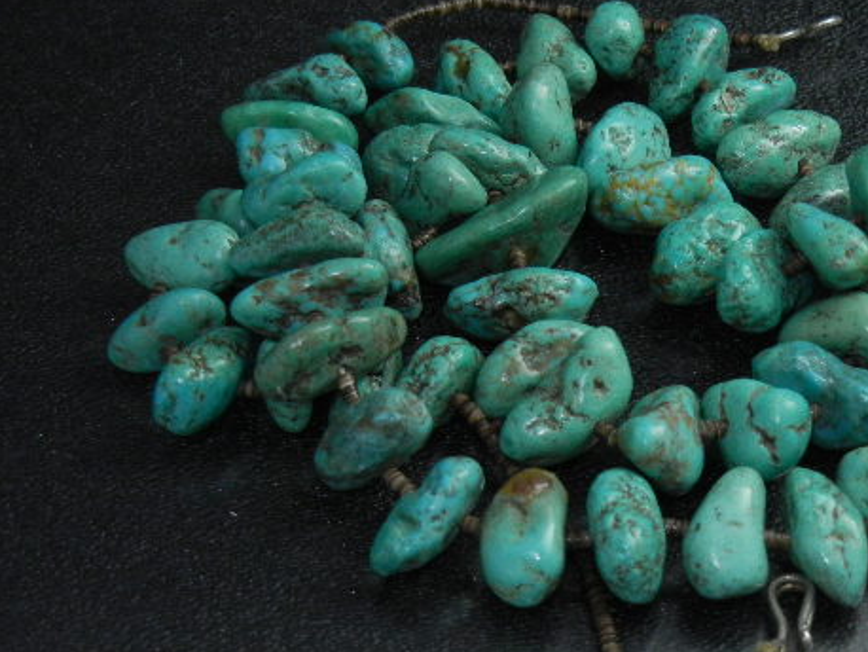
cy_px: 356
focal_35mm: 95
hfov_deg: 20.5
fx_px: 2383
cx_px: 601
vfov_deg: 15.6
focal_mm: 12.2
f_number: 8.2
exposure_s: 1/30
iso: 800
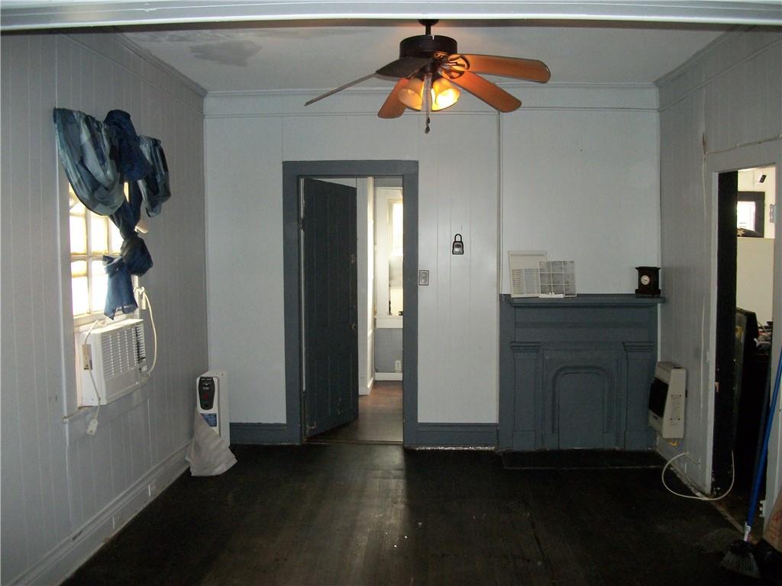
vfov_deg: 44.2
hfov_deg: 56.8
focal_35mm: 32
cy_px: 293
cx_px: 391
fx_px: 723
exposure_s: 1/30
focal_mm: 5.7
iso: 250
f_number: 2.9
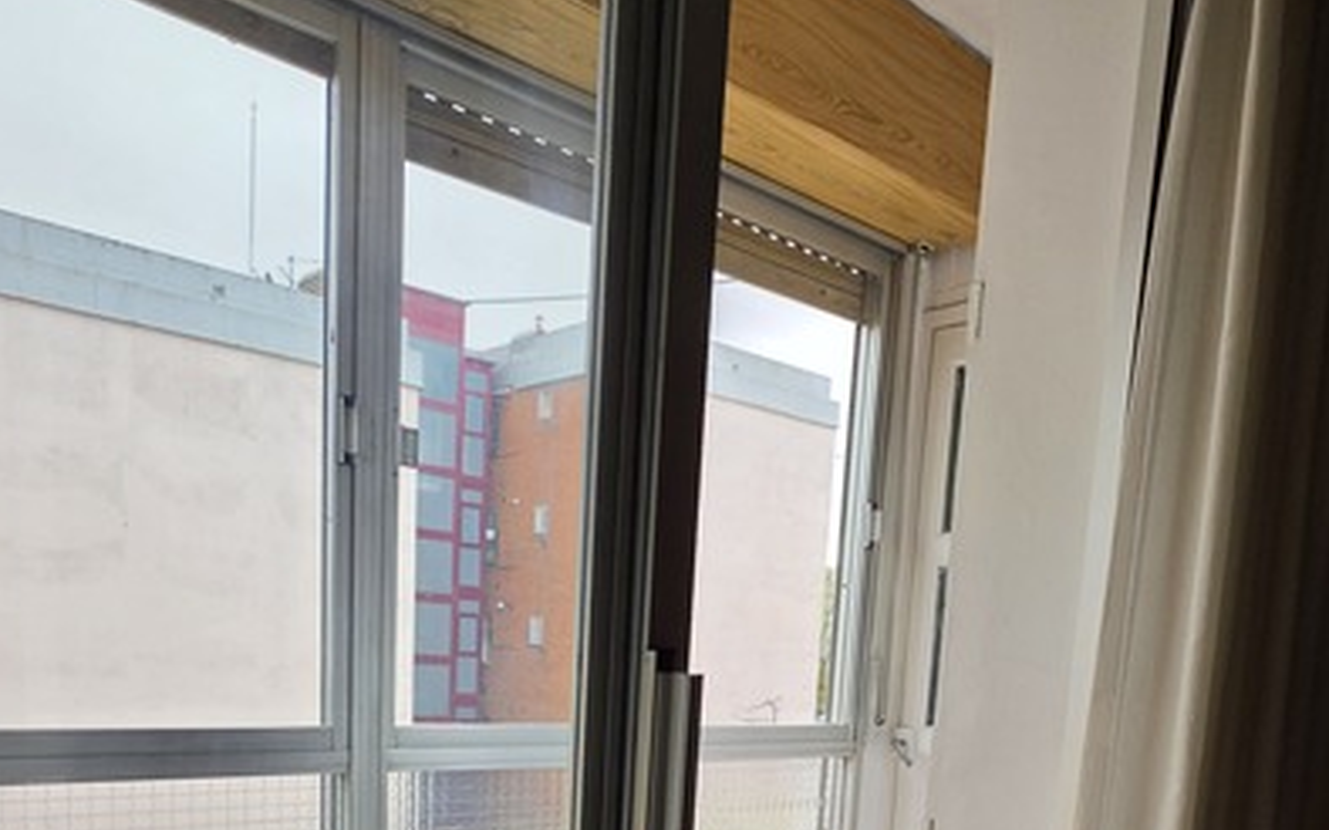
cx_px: 776
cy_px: 810
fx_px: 1014
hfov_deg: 66.0
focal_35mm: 28
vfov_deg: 39.8
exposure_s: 1/388
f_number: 1.9
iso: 32
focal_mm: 2.2
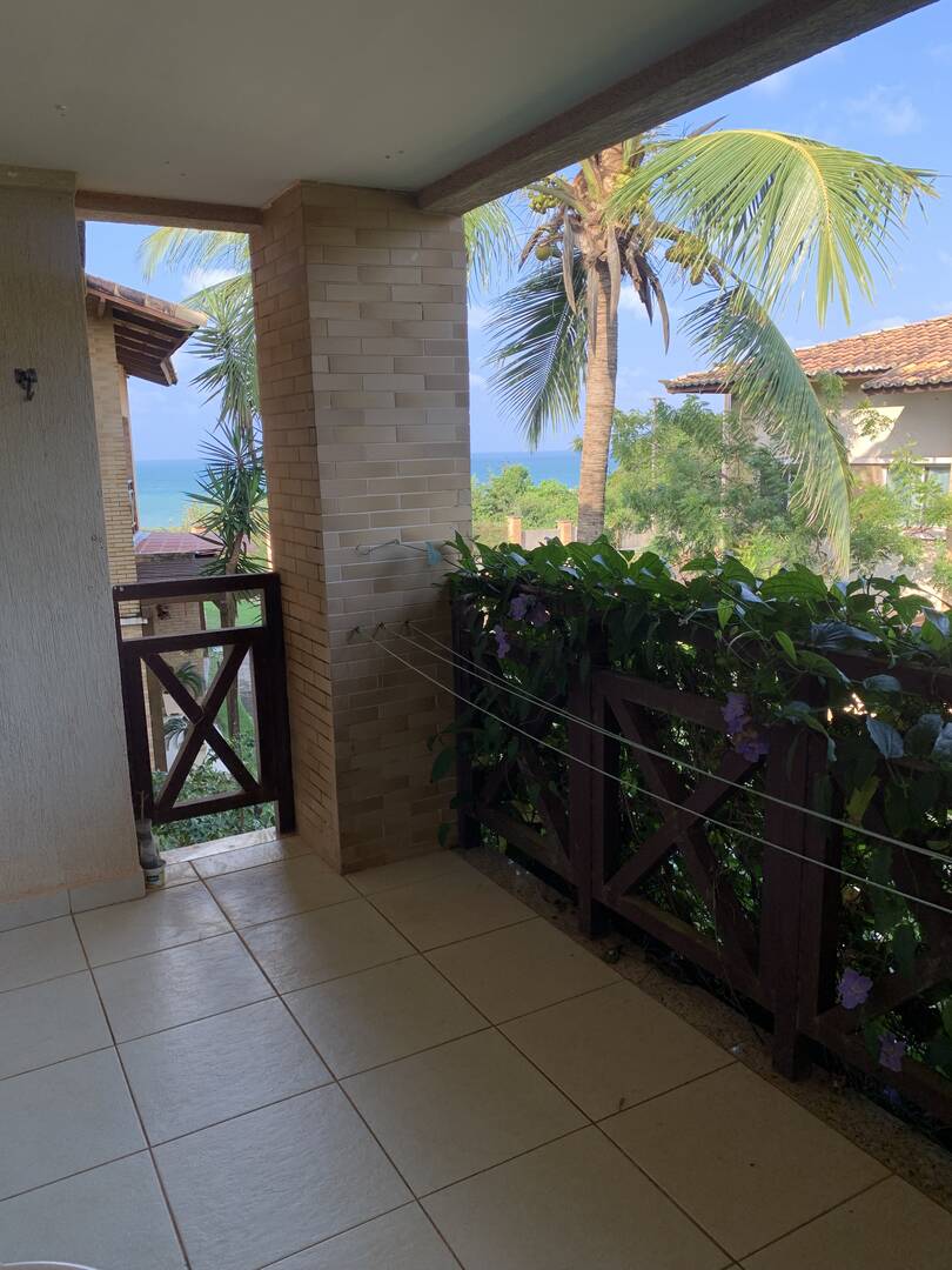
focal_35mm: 26
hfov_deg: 53.1
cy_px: 635
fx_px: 953
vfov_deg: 67.3
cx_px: 476
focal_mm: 4.25
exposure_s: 1/231
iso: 25
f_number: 1.8
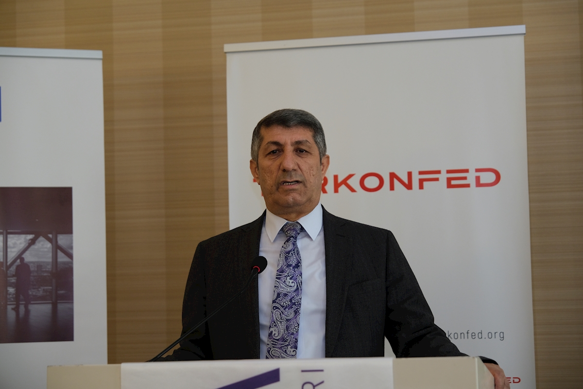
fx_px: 1344
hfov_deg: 24.5
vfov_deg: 16.5
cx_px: 292
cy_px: 194
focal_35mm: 83
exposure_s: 1/60
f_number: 2.8
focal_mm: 55
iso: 800
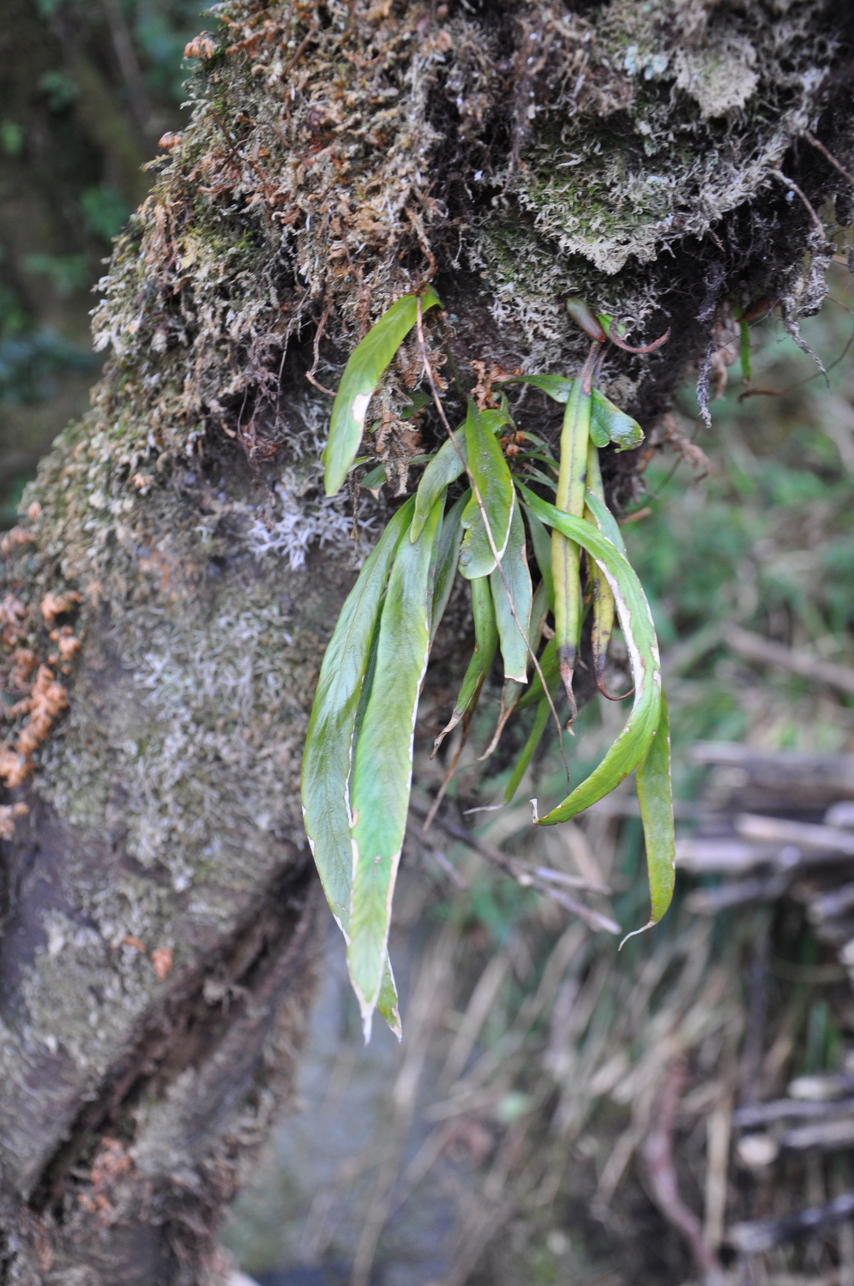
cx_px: 427
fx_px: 1820
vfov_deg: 38.9
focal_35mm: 51
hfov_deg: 26.4
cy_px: 643
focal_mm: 34
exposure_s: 1/20
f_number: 4.5
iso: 400
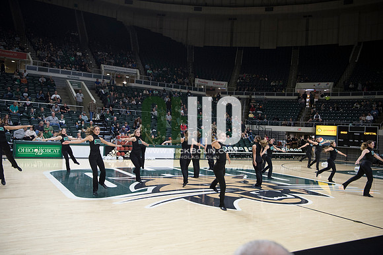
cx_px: 192
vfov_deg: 41.1
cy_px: 128
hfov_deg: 58.7
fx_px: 341
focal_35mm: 32
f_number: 3.5
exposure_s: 1/500
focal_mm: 32
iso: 2000
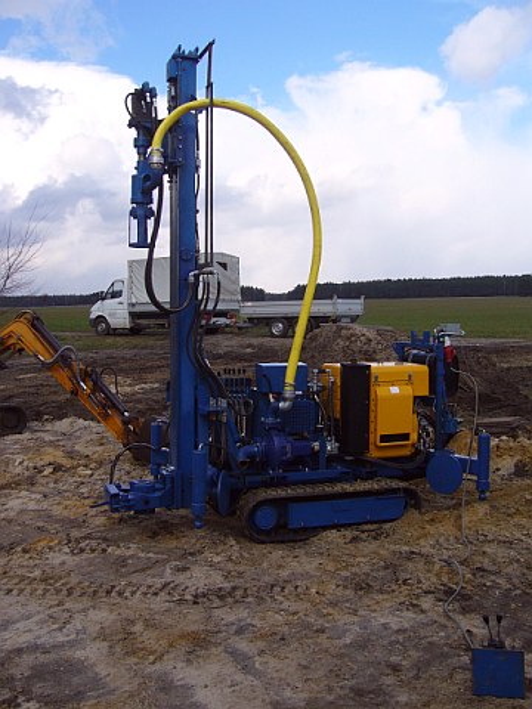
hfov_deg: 40.7
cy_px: 354
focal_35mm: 35
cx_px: 266
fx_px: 717
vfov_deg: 52.6
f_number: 5.6
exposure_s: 1/320
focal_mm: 5.8
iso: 80
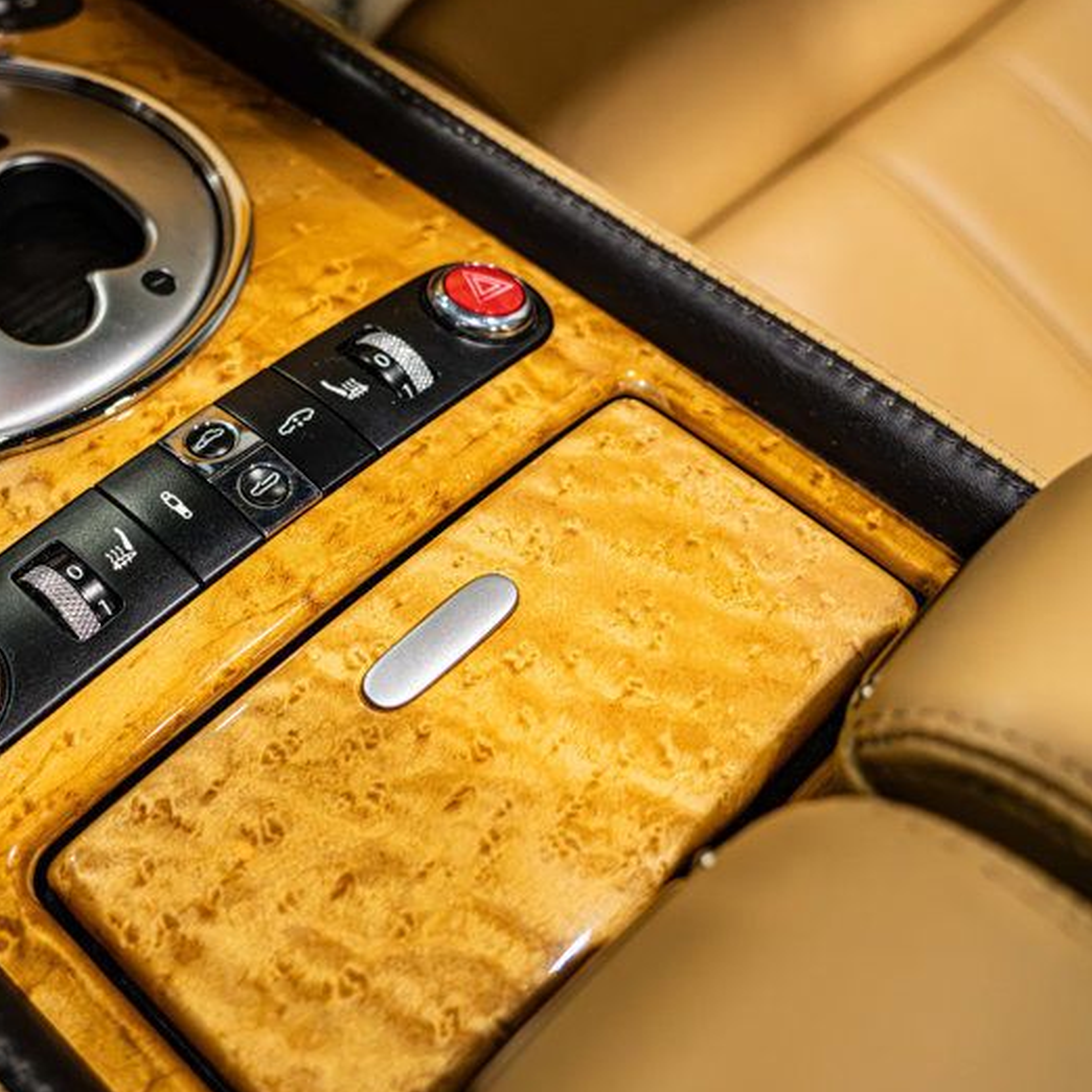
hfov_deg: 39.9
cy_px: 522
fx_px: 1428
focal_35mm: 40
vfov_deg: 41.8
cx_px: 190
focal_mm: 24
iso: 1250
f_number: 4
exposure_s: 1/100
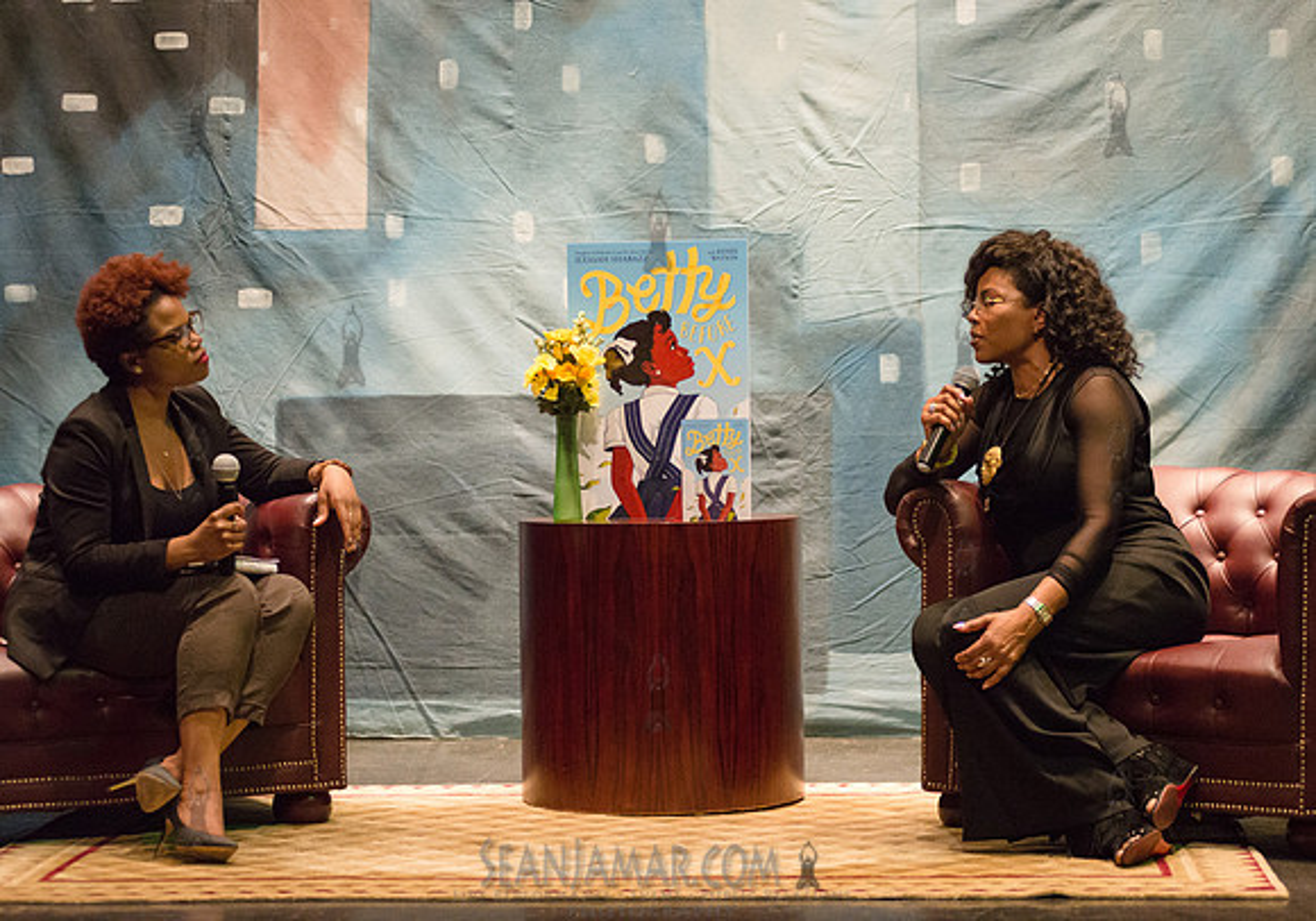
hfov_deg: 24.2
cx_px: 691
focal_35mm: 83
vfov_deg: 17.1
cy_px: 460
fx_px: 3069
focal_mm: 80
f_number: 2.8
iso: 4000
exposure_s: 1/250
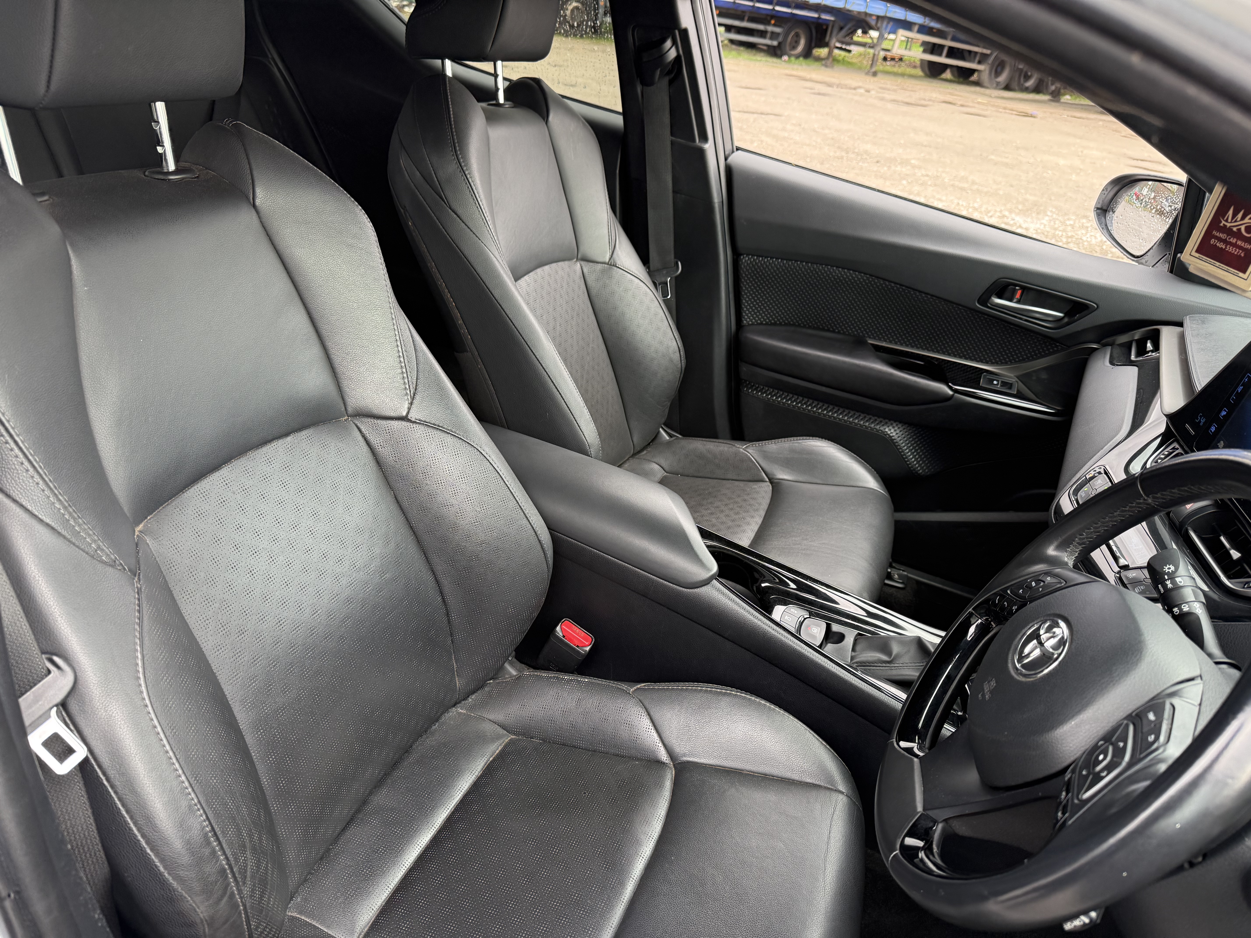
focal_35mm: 24
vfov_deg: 56.8
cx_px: 626
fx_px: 867
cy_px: 469
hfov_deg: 71.6
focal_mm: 6.76
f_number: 1.78
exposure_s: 1/200
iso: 200
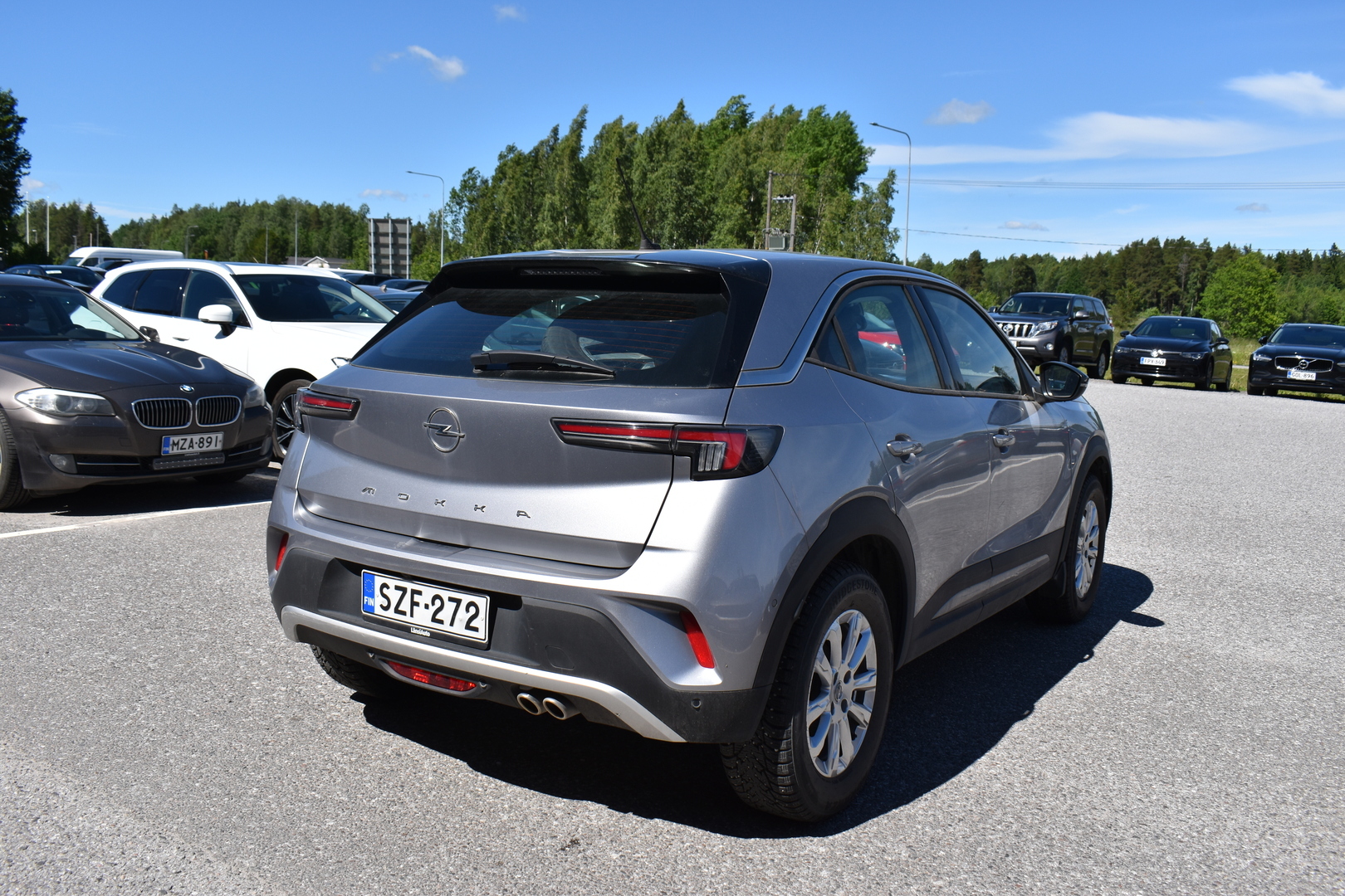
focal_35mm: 32
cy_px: 448
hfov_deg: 59.5
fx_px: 1177
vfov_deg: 41.7
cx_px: 672
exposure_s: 1/750
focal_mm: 21
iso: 200
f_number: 9.5
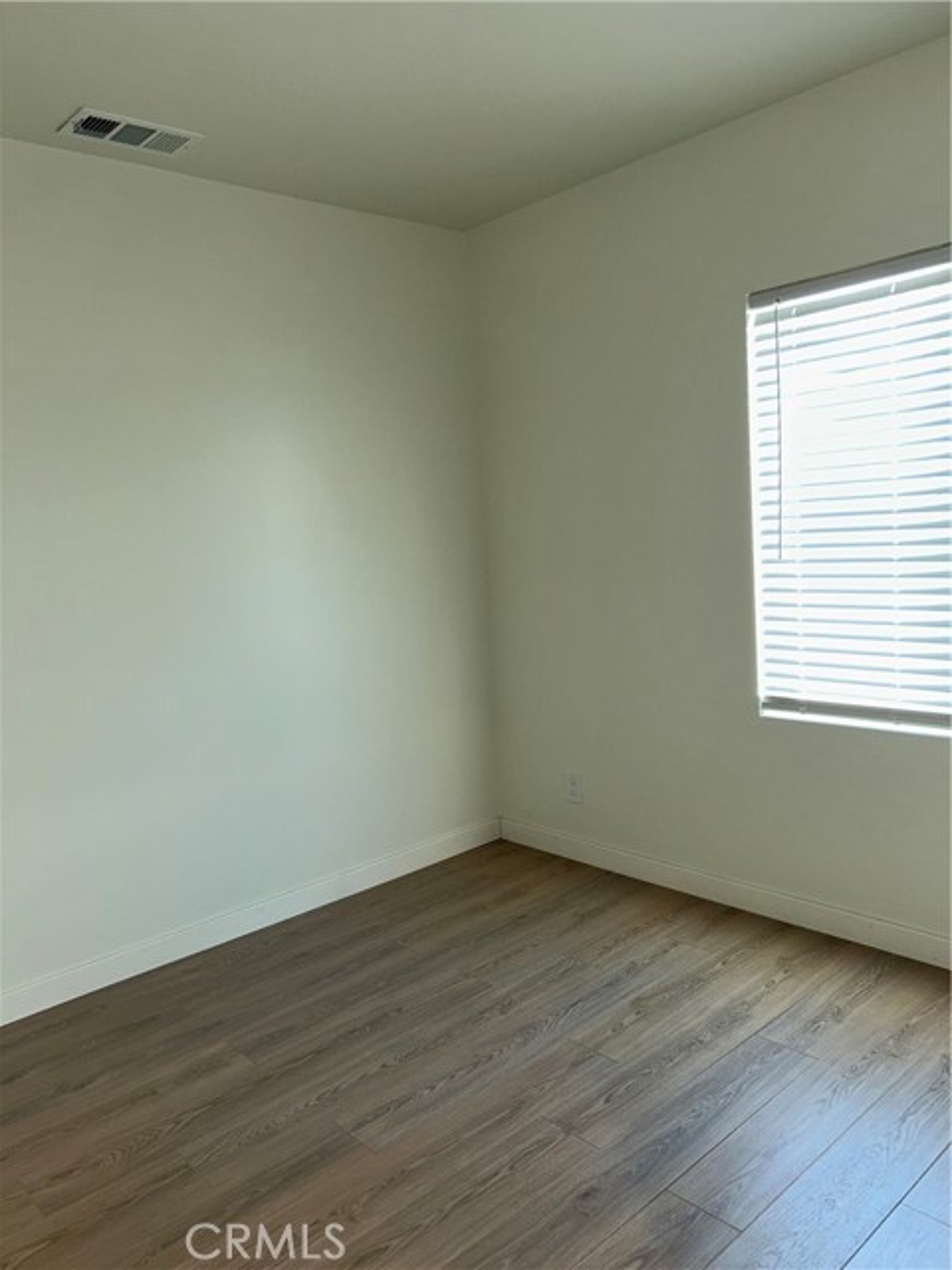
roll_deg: +3.4
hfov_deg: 53.1
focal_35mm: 26
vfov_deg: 67.3
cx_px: 476
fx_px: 953
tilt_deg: -6.5
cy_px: 635
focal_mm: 5.7
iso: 32
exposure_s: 1/30
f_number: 1.5
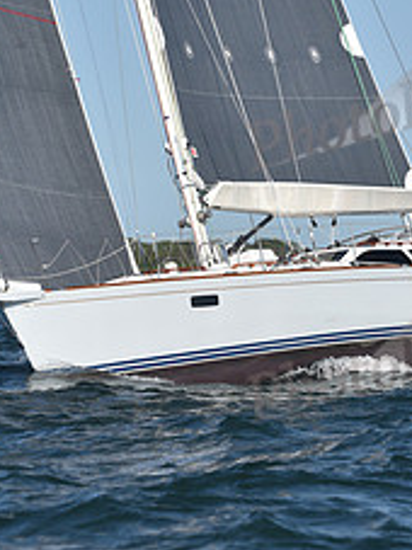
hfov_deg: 4.2
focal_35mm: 356
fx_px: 5655
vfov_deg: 5.6
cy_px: 268
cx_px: 124
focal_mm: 145
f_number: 5
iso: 250
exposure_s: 1/1250
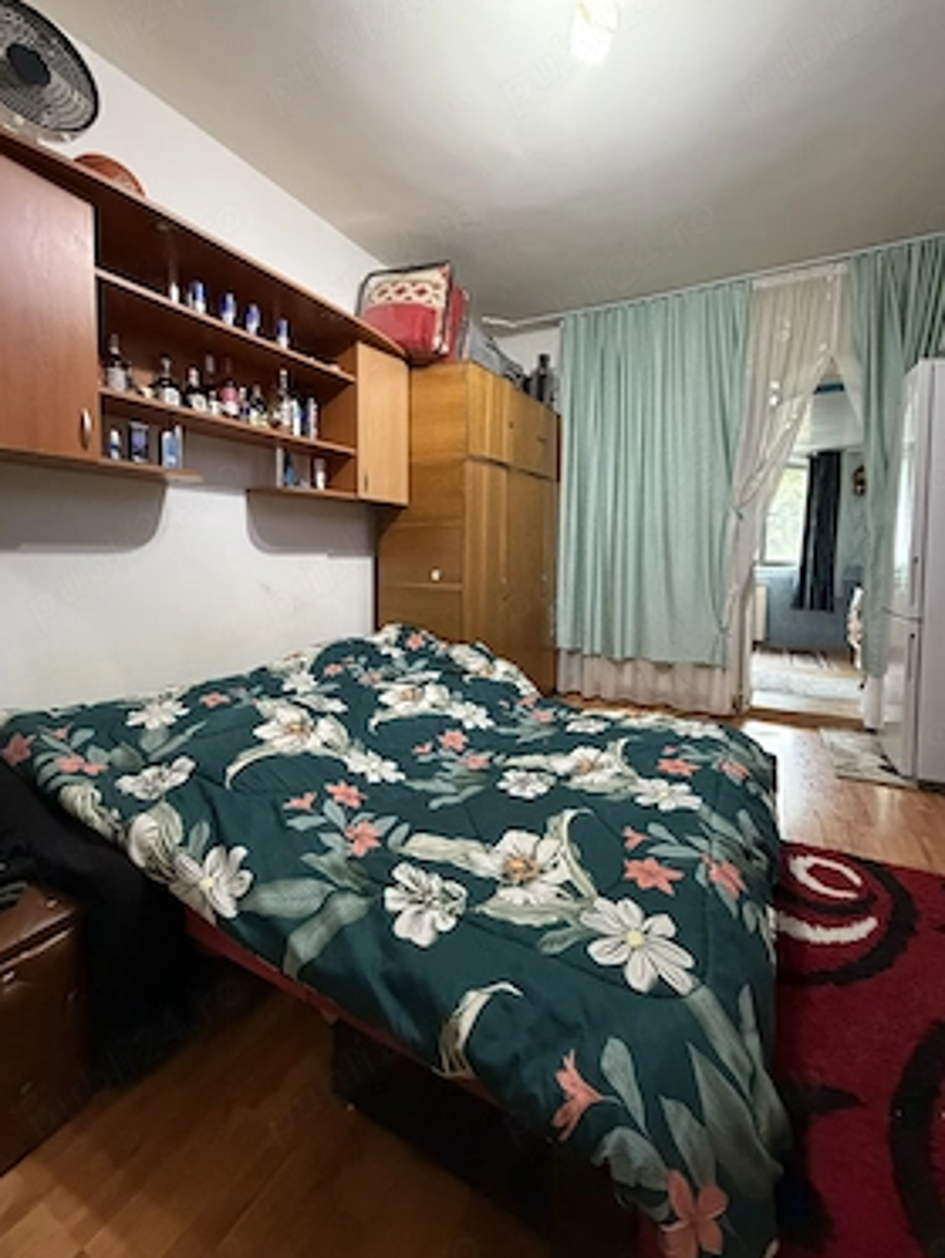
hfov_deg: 81.7
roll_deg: -0.7
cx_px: 489
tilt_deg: -4.7
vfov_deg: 98.1
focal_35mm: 15
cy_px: 597
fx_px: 546
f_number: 2.2
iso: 640
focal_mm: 2.22
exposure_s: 1/50
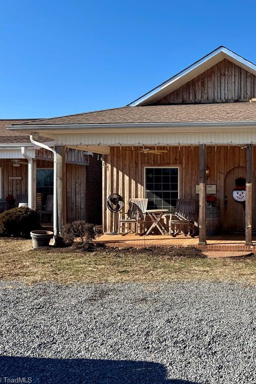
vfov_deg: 55.8
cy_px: 189
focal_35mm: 34
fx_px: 363
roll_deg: -0.5
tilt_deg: +0.2
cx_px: 257
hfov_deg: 35.2
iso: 80
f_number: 1.78
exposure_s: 1/3096
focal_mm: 6.76
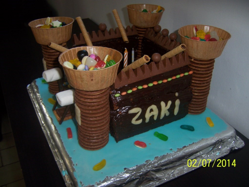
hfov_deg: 51.3
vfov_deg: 39.7
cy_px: 94
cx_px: 124
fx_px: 259
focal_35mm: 36
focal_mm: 6
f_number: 2.8
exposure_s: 1/60
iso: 100
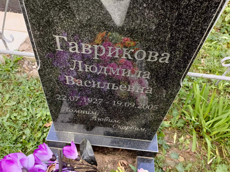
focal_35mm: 25
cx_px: 115
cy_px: 86
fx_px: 166
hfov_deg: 69.4
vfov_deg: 54.9
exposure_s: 1/100
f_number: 1.69
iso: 162
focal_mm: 4.76
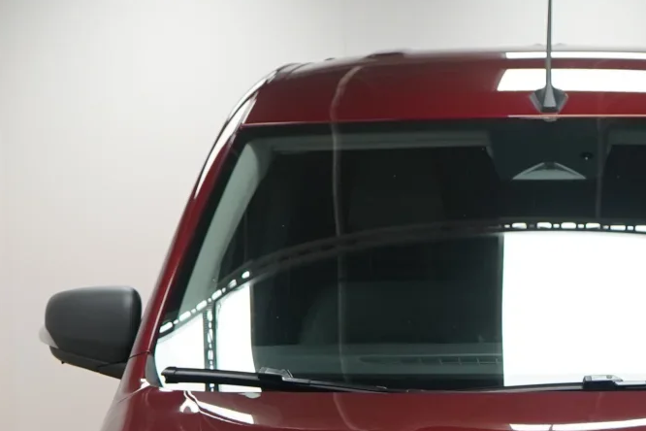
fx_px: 2225
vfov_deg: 10.7
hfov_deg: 16.3
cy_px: 594
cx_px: 567
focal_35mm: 124
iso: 1000
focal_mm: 29
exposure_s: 1/80
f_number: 4
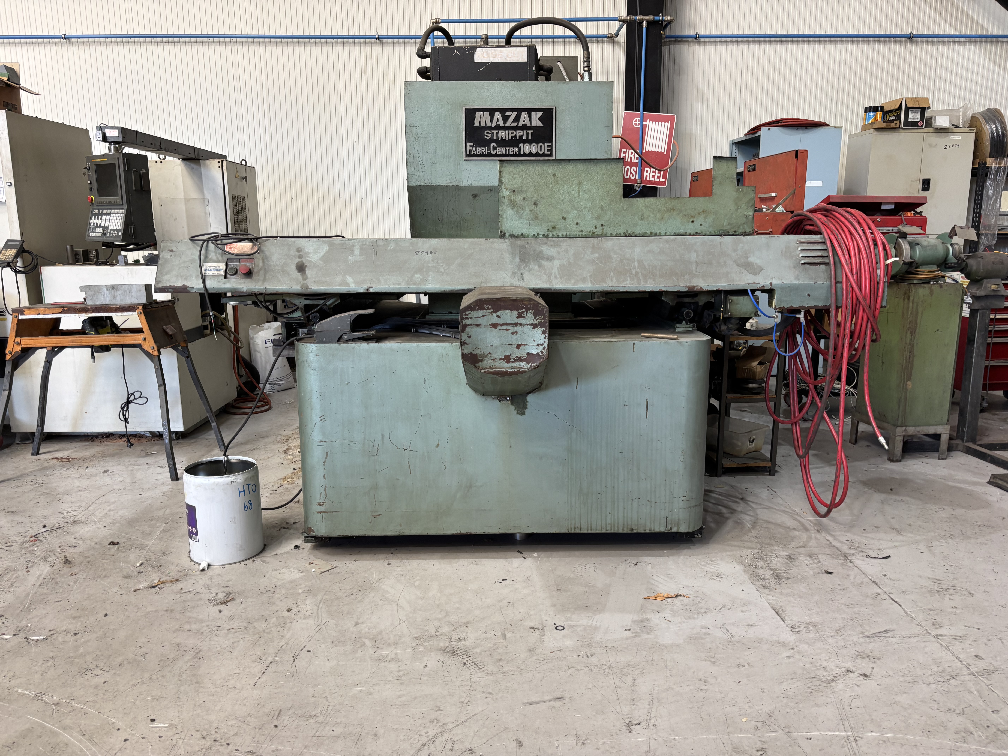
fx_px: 757
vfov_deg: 53.1
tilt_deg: -11.9
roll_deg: +0.2
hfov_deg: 67.3
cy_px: 378
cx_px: 504
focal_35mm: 26
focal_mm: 5.96
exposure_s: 1/100
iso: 125
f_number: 1.6
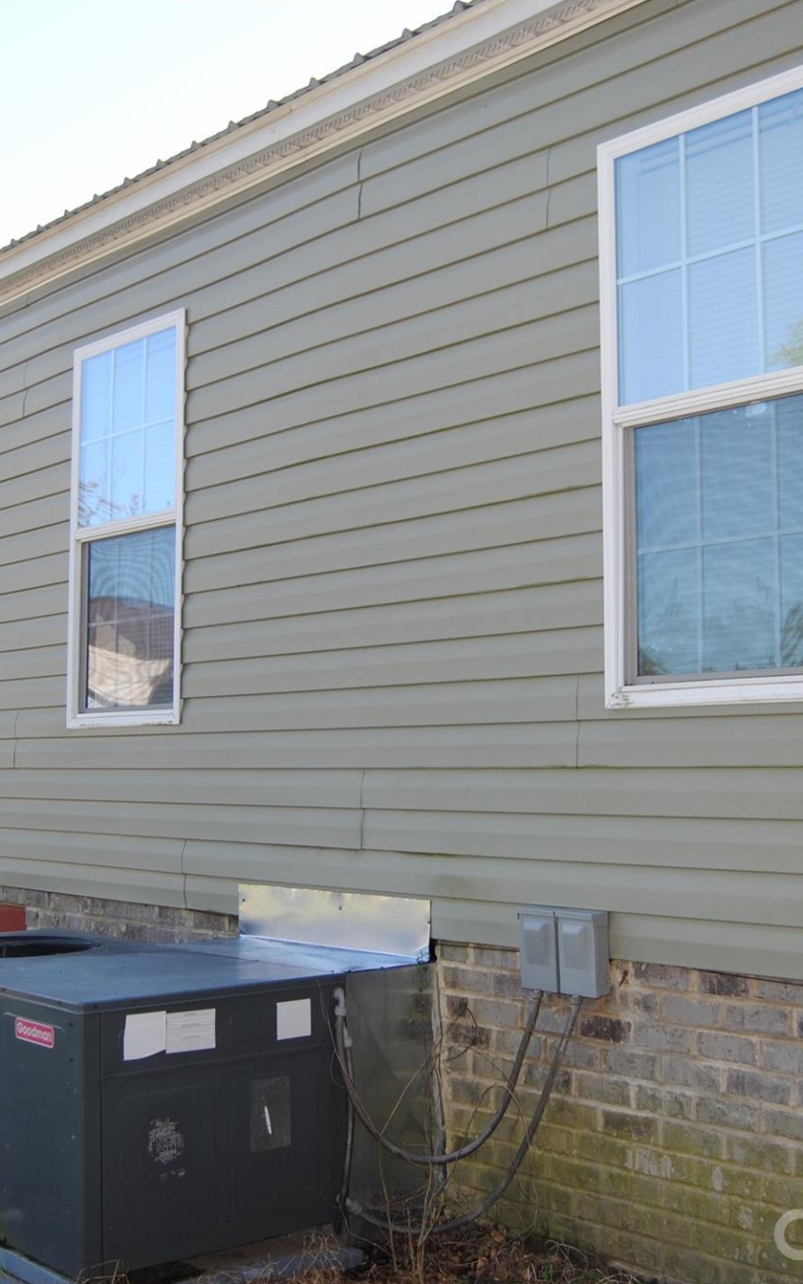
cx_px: 371
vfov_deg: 47.2
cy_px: 652
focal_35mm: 42
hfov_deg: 30.5
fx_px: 1470
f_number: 3.5
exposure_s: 1/200
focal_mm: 18
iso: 100
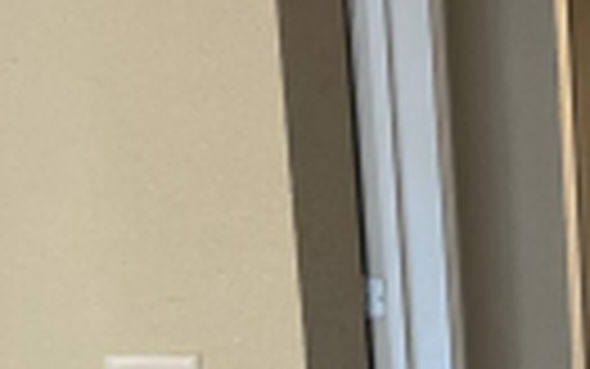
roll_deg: +1.6
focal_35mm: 140
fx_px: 2252
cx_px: 741
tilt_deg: -11.7
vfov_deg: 9.1
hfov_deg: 14.4
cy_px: 590
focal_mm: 5.1
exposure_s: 1/60
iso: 250
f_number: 1.6
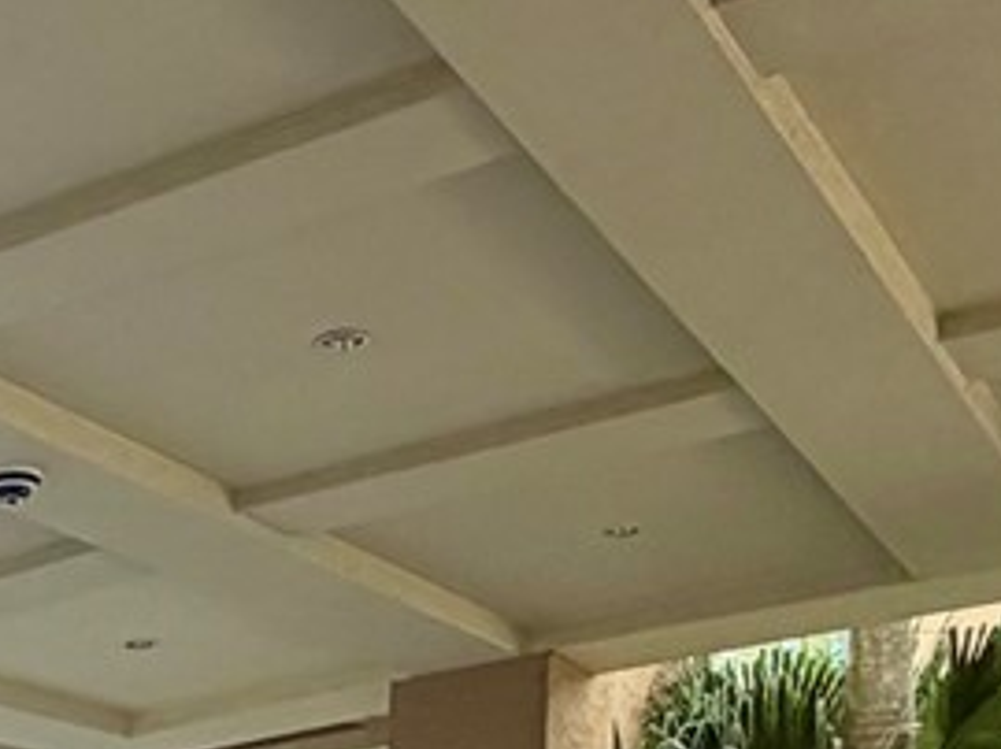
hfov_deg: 21.3
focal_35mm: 83
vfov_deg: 14.9
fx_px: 2398
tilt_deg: -2.4
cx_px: -311
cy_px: 1442
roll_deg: +1.0
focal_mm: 2.22
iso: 100
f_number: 2.2
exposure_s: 1/121
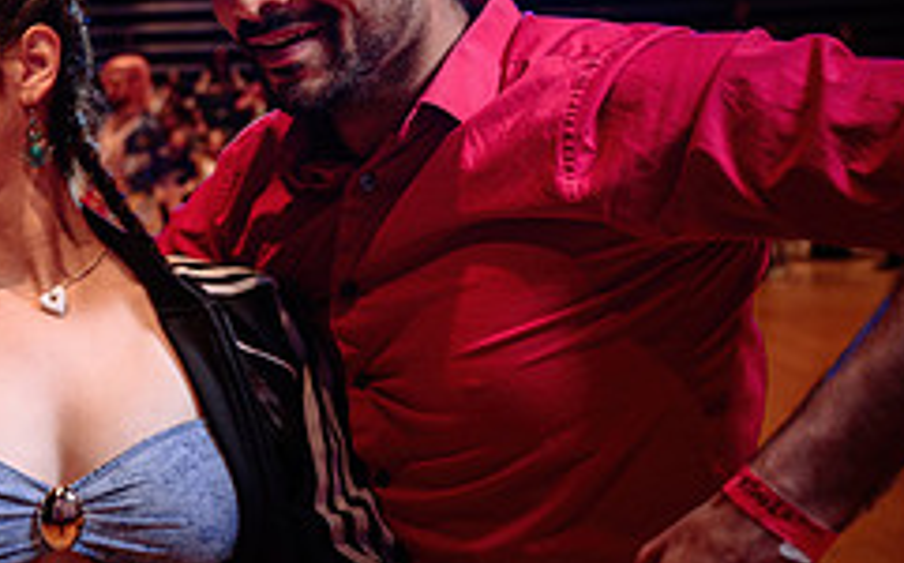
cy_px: 328
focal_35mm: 86
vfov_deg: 15.1
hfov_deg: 23.4
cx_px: 68
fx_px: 2116
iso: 500
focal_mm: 35
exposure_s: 1/60
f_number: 3.5
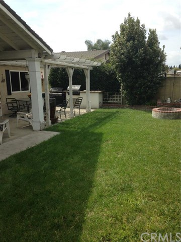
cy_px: 121
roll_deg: -0.4
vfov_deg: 55.4
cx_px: 90
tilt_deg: -10.1
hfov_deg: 42.9
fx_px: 230
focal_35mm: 33
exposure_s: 1/1153
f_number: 2.4
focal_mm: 4.12
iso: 50
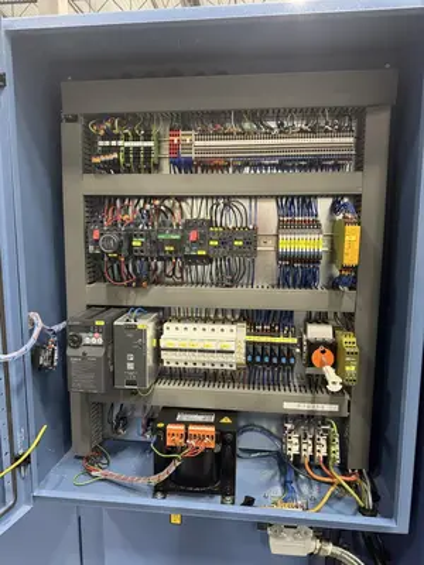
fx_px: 392
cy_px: 282
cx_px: 212
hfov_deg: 56.8
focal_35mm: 24
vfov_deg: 71.6
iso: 640
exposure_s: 1/60
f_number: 1.8
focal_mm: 6.8
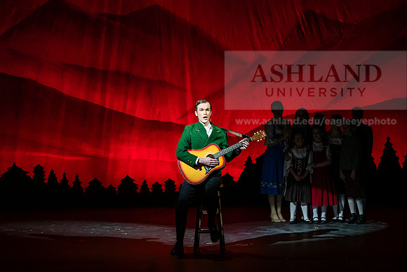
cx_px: 204
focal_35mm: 102
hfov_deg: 20.0
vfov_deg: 13.4
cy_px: 136
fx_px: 1153
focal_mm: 102
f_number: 3.2
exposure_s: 1/250
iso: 3200
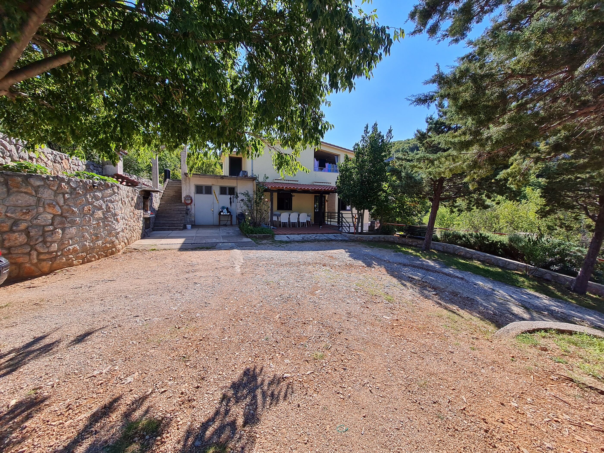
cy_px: 226
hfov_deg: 106.2
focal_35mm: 13
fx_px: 227
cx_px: 302
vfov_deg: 89.9
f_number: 2.2
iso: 50
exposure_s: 1/826
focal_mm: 1.74
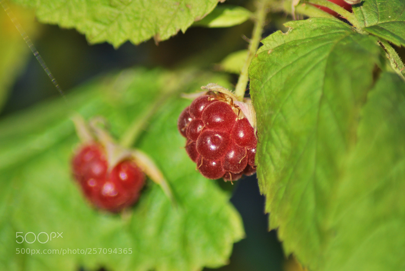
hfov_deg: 4.6
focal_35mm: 450
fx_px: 5068
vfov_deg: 3.1
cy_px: 136
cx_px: 202
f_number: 5.6
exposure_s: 1/400
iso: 180
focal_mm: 300
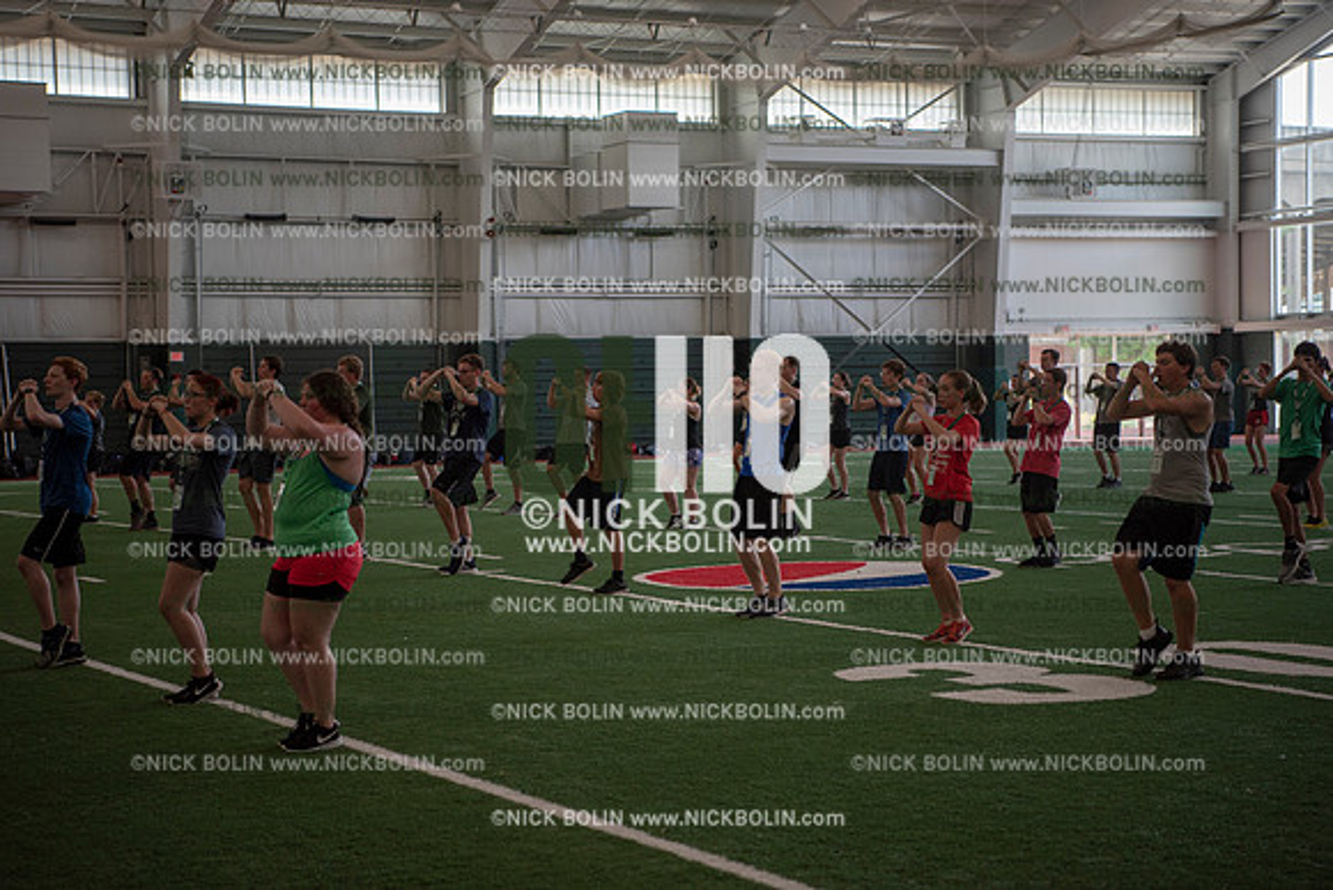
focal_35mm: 70
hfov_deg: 28.8
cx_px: 666
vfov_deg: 19.5
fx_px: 2592
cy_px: 445
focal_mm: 70
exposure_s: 1/320
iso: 640
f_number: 2.8
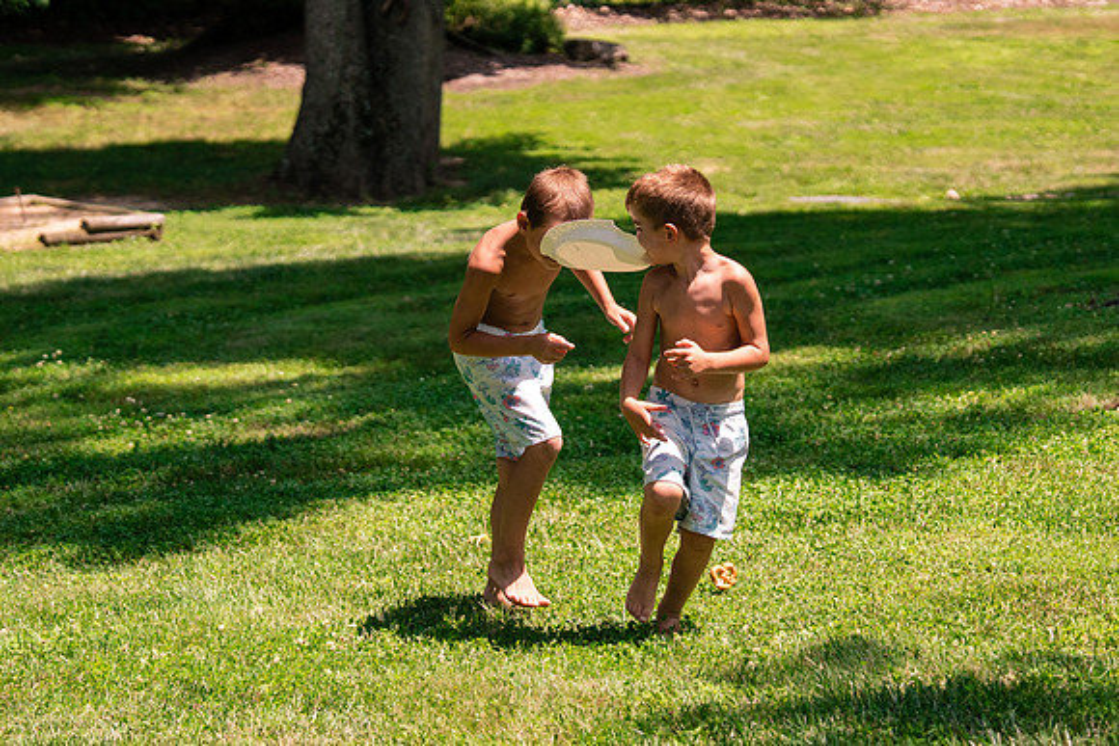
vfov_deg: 11.6
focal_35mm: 118
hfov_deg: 17.4
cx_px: 669
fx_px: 3658
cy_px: 286
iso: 400
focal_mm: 70
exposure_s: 1/8000
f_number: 2.8
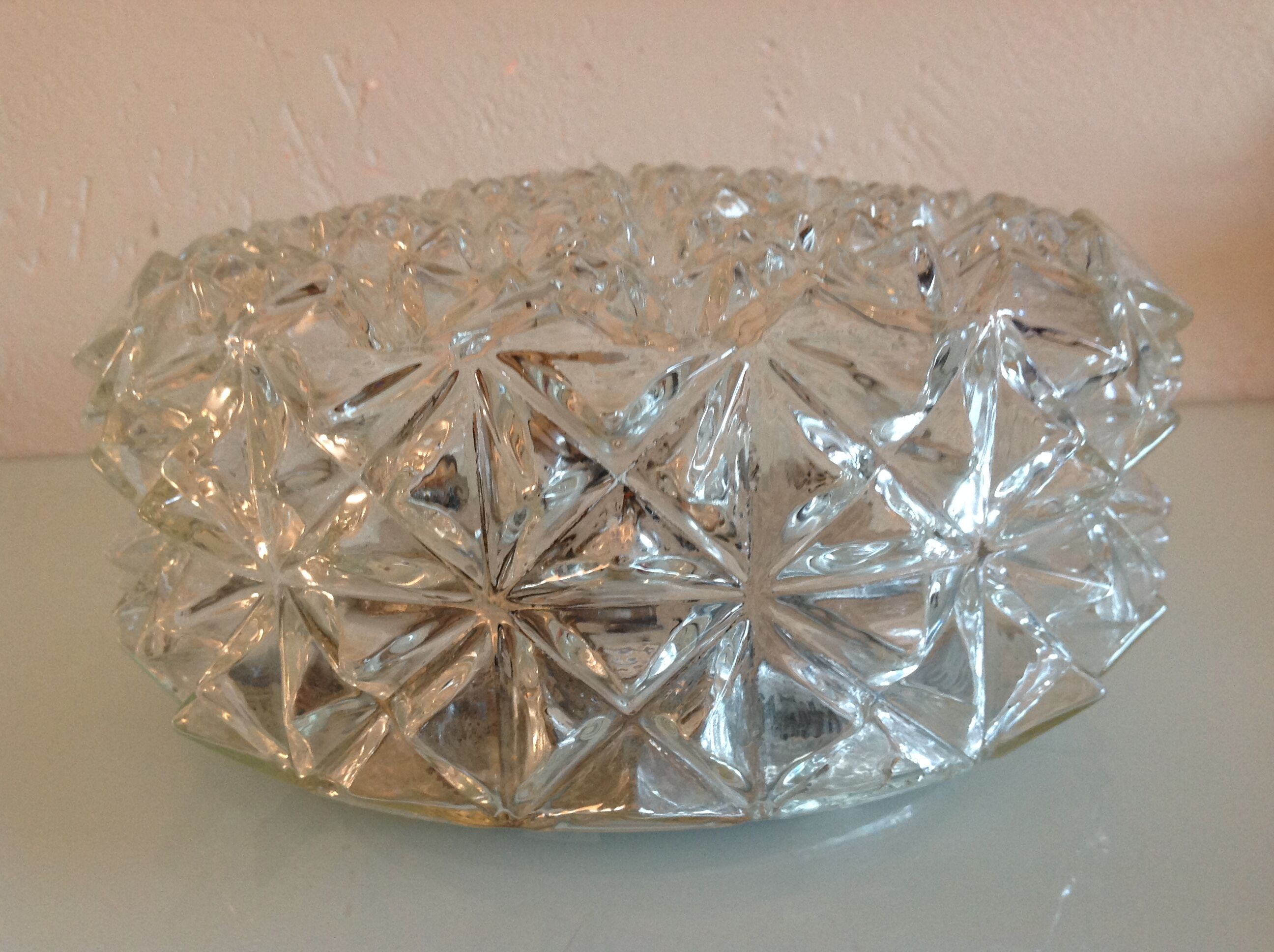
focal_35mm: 35
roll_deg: +1.5
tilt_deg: -15.7
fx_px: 1286
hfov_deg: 52.7
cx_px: 637
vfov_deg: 40.6
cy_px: 476
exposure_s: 1/15
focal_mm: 4.28
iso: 125
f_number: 2.4
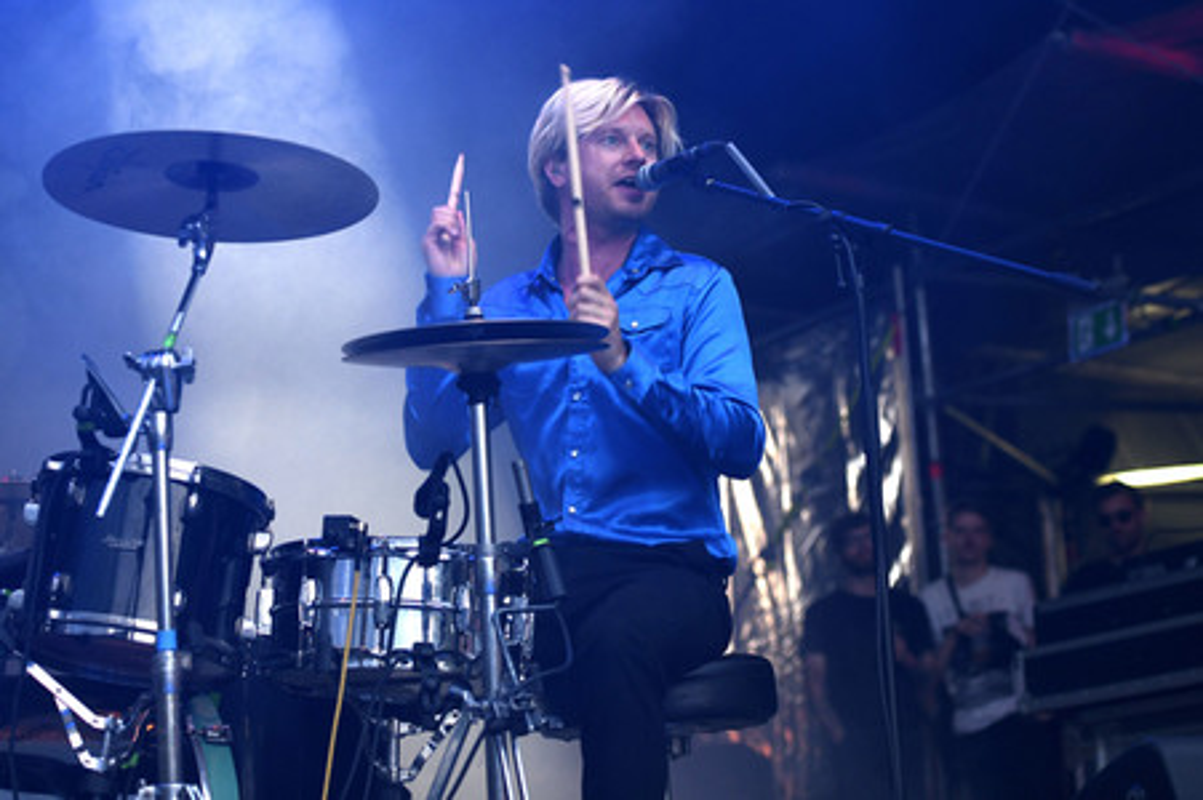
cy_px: 400
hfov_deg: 28.9
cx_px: 602
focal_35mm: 70
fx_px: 2337
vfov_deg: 19.4
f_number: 3.5
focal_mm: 70
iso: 1000
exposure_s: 1/320
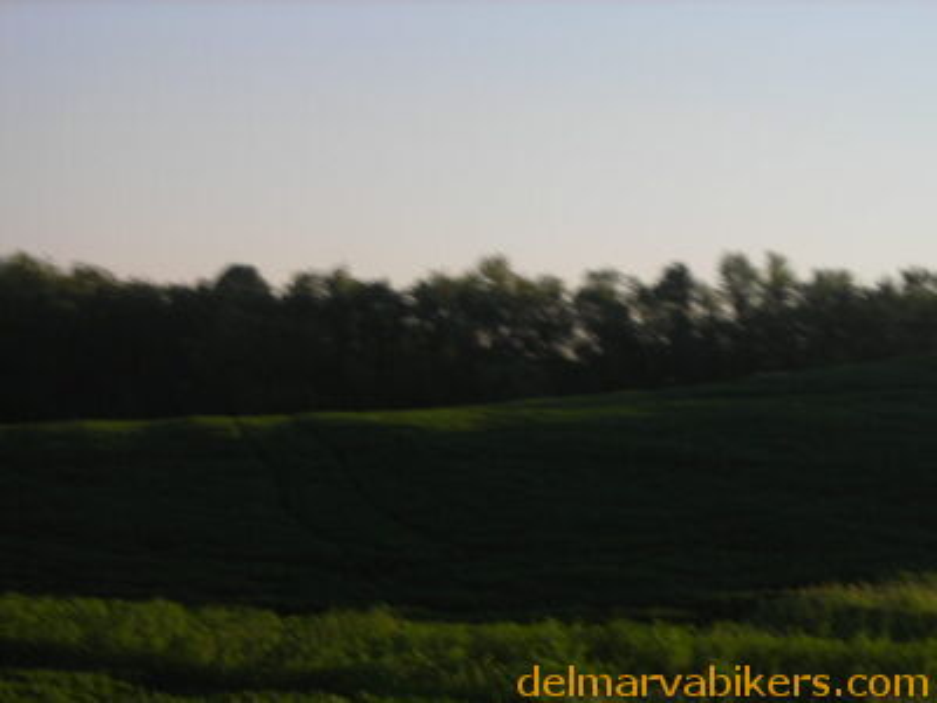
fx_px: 3140
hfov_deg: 17.0
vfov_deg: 12.8
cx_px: 468
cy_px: 352
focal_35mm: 116
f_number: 5.3
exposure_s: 1/190
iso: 50
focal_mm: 19.2
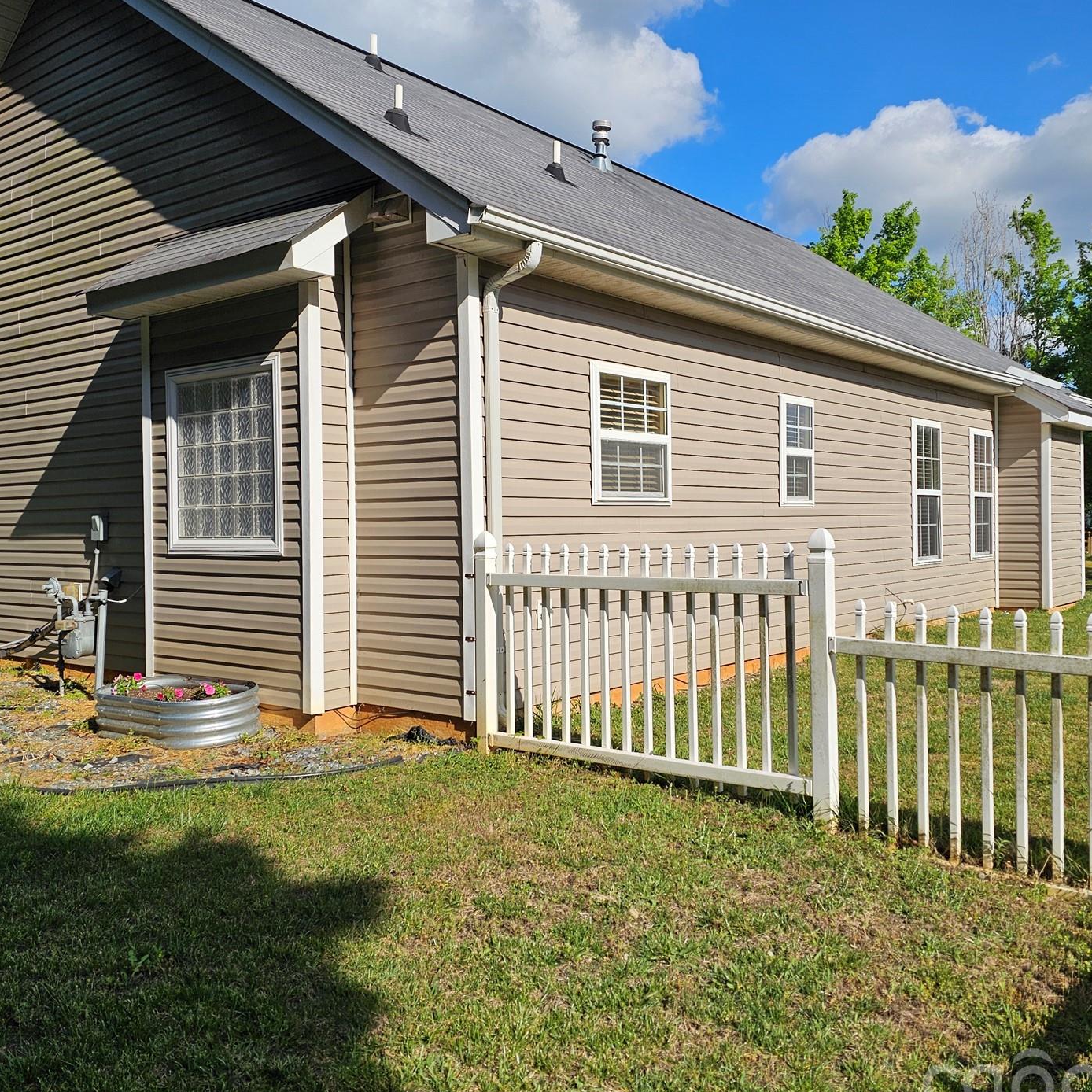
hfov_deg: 54.0
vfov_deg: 54.0
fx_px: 1071
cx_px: 590
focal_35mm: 30
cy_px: 540
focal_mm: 6.3
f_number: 1.7
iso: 12
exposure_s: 1/1554
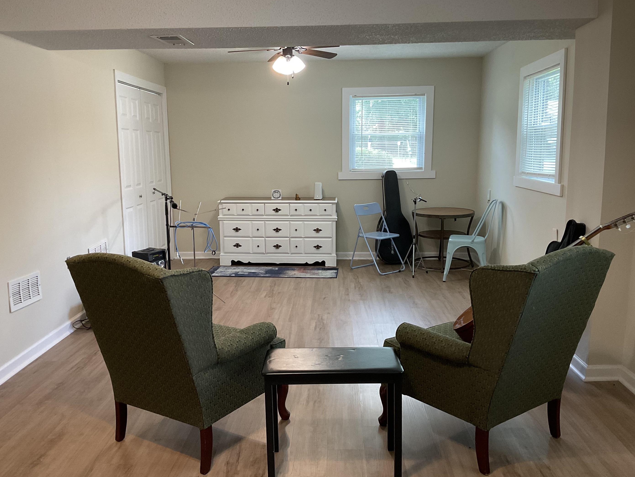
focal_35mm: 32
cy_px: 242
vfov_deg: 44.2
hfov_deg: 56.8
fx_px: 587
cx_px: 303
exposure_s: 1/60
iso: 125
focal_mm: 3
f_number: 1.8
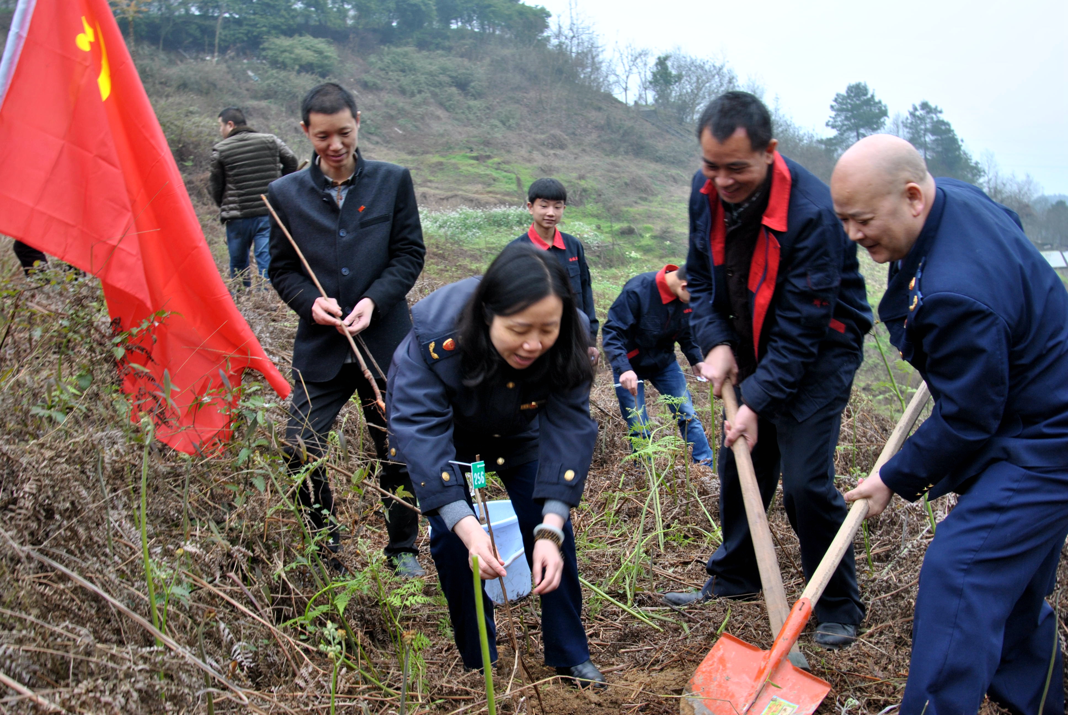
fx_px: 1069
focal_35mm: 36
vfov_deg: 37.0
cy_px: 358
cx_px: 534
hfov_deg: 53.1
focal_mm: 24
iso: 180
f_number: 5.6
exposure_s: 1/60
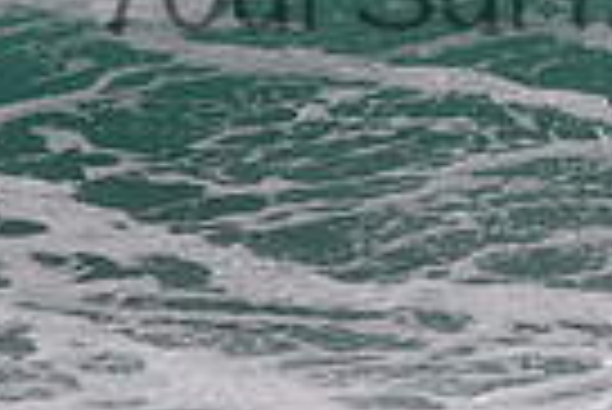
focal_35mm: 2600
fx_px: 44247
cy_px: -74
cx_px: 554
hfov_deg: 0.8
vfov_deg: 0.5
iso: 500
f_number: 11
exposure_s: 1/1600
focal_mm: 610
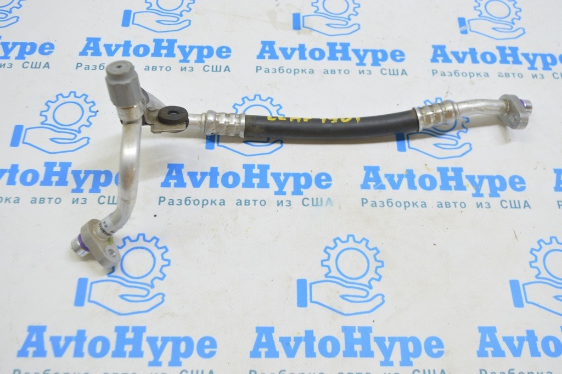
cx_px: 281
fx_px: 608
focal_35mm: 39
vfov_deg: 34.2
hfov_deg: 49.6
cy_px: 187
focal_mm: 26
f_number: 5.6
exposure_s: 1/20
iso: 400
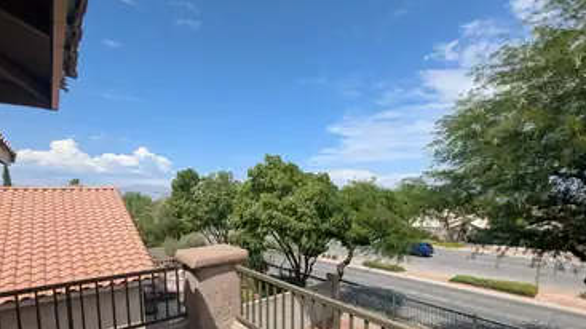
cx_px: 292
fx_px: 295
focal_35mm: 19
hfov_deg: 89.6
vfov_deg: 56.6
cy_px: 227
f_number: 2.2
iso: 49
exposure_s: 1/1721
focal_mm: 2.35
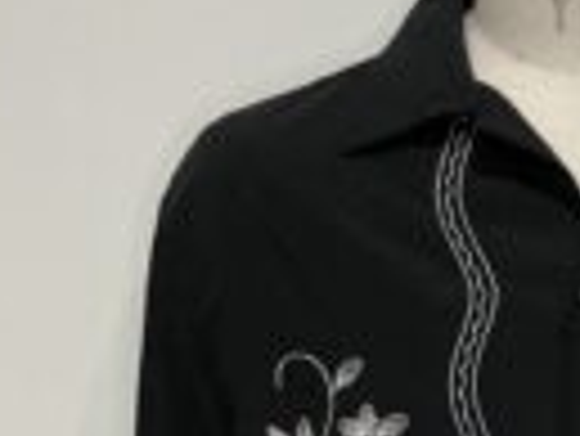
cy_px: 512
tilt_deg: -11.5
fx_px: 1459
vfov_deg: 16.4
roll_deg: +1.7
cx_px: 616
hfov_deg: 21.5
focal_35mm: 87
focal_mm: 3.99
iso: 80
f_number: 1.8
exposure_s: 1/50
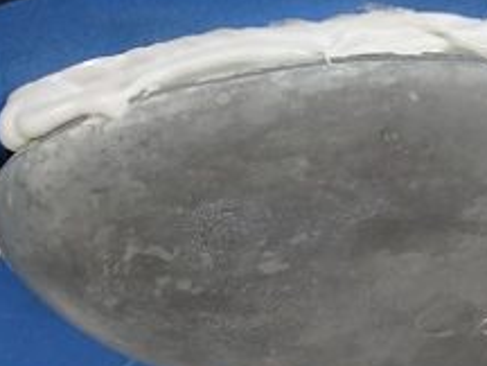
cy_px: 233
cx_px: 609
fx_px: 1829
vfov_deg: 11.4
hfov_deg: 14.6
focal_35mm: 130
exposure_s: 1/80
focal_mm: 4.1
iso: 80
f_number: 3.5
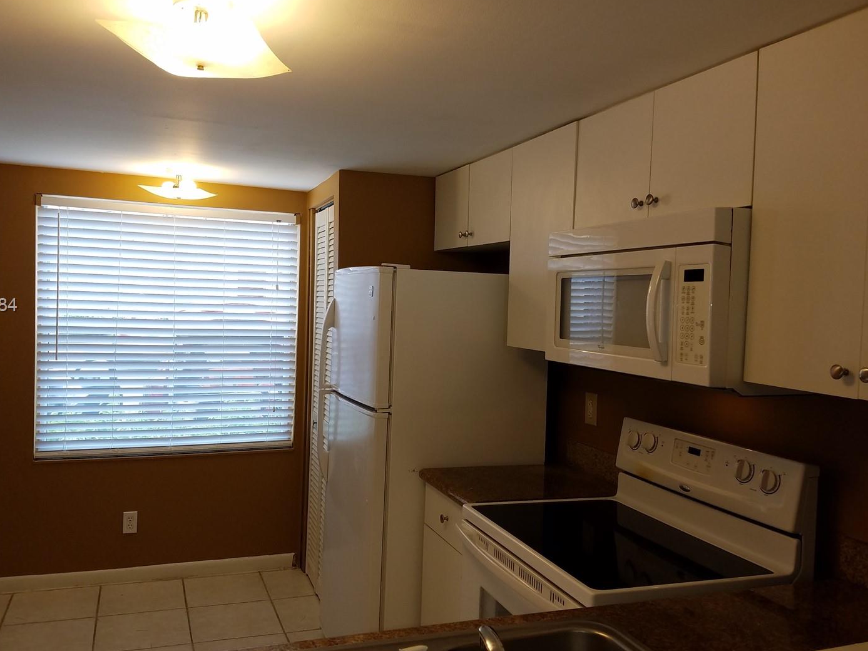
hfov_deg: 60.0
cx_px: 423
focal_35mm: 30
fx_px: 752
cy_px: 306
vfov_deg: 46.8
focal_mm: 4.2
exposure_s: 1/162
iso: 50
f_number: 1.7
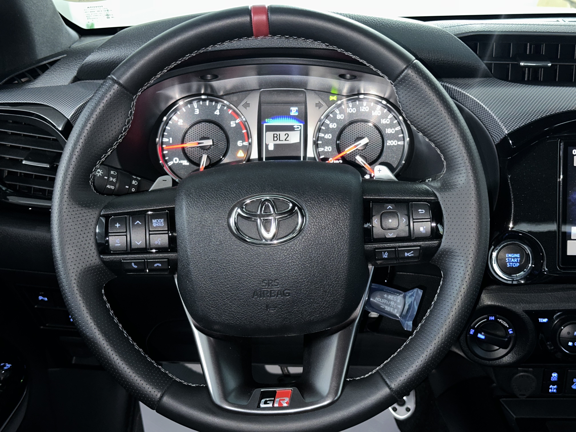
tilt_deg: -21.3
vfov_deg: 30.3
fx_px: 799
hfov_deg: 39.7
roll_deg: +0.2
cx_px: 288
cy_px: 216
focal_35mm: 48
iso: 64
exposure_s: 1/4
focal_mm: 6.86
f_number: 1.78
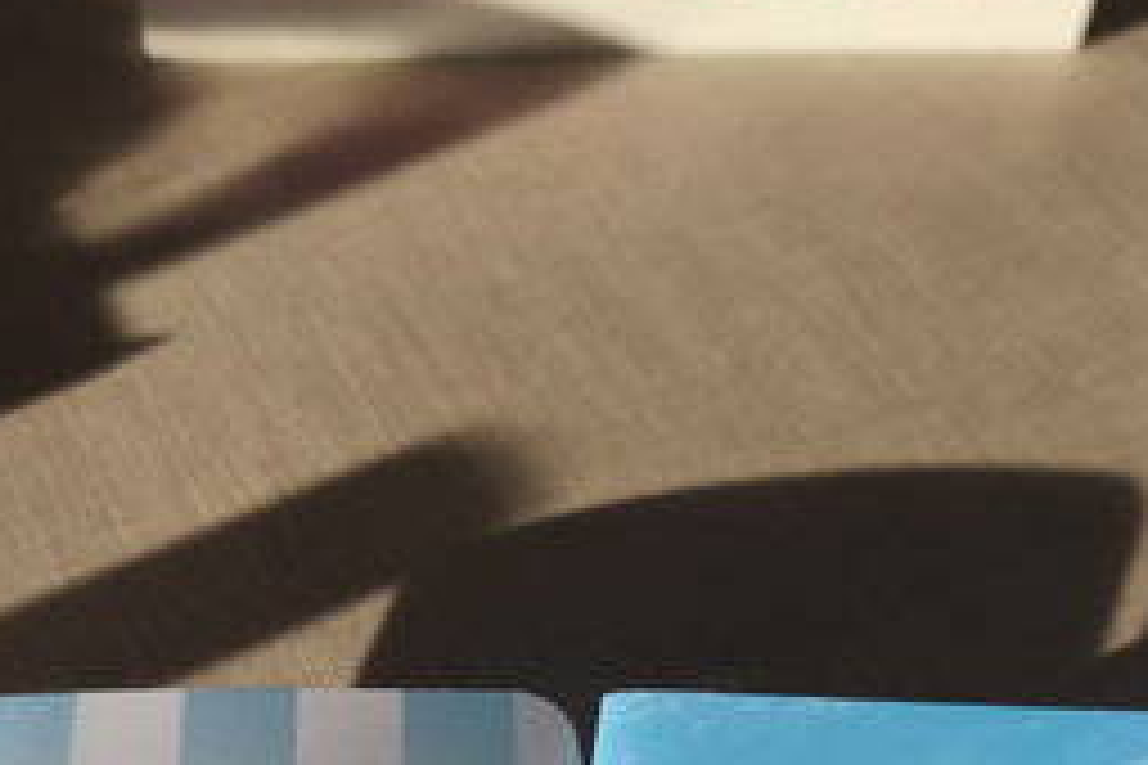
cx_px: 590
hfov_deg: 39.6
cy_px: 812
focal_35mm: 50
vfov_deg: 25.3
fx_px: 1594
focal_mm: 6.18
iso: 50
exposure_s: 1/283
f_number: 1.65
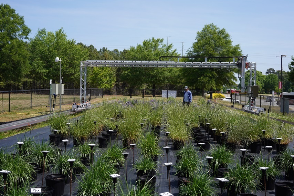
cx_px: 147
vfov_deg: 32.6
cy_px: 86
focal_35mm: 41
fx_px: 335
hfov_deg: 47.4
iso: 100
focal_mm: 35
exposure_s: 1/250
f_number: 7.1
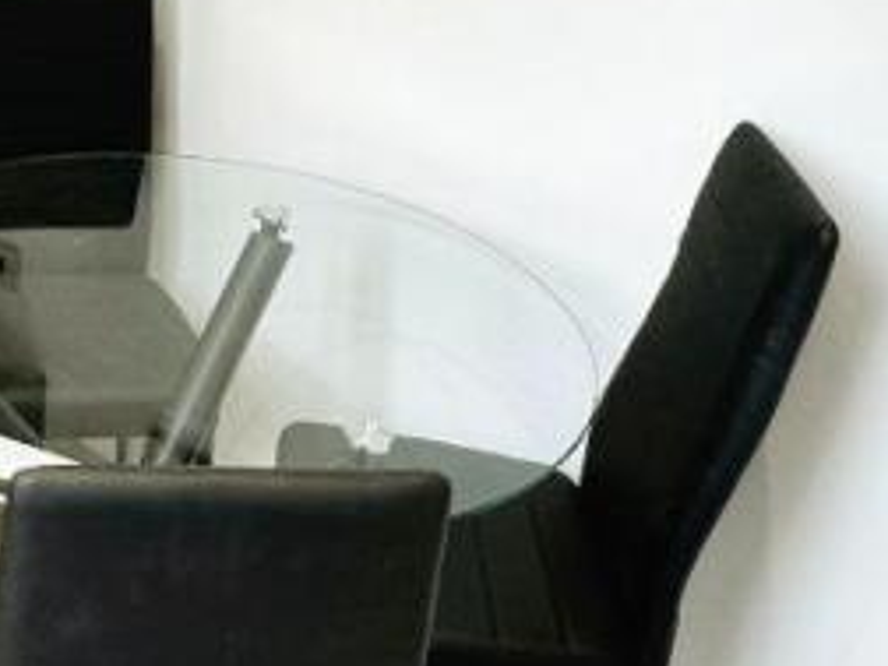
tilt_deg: -23.2
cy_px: 176
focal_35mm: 57
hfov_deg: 30.5
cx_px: -67
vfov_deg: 25.4
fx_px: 1462
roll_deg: -0.8
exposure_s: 1/100
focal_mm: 2.22
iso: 125
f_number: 2.2
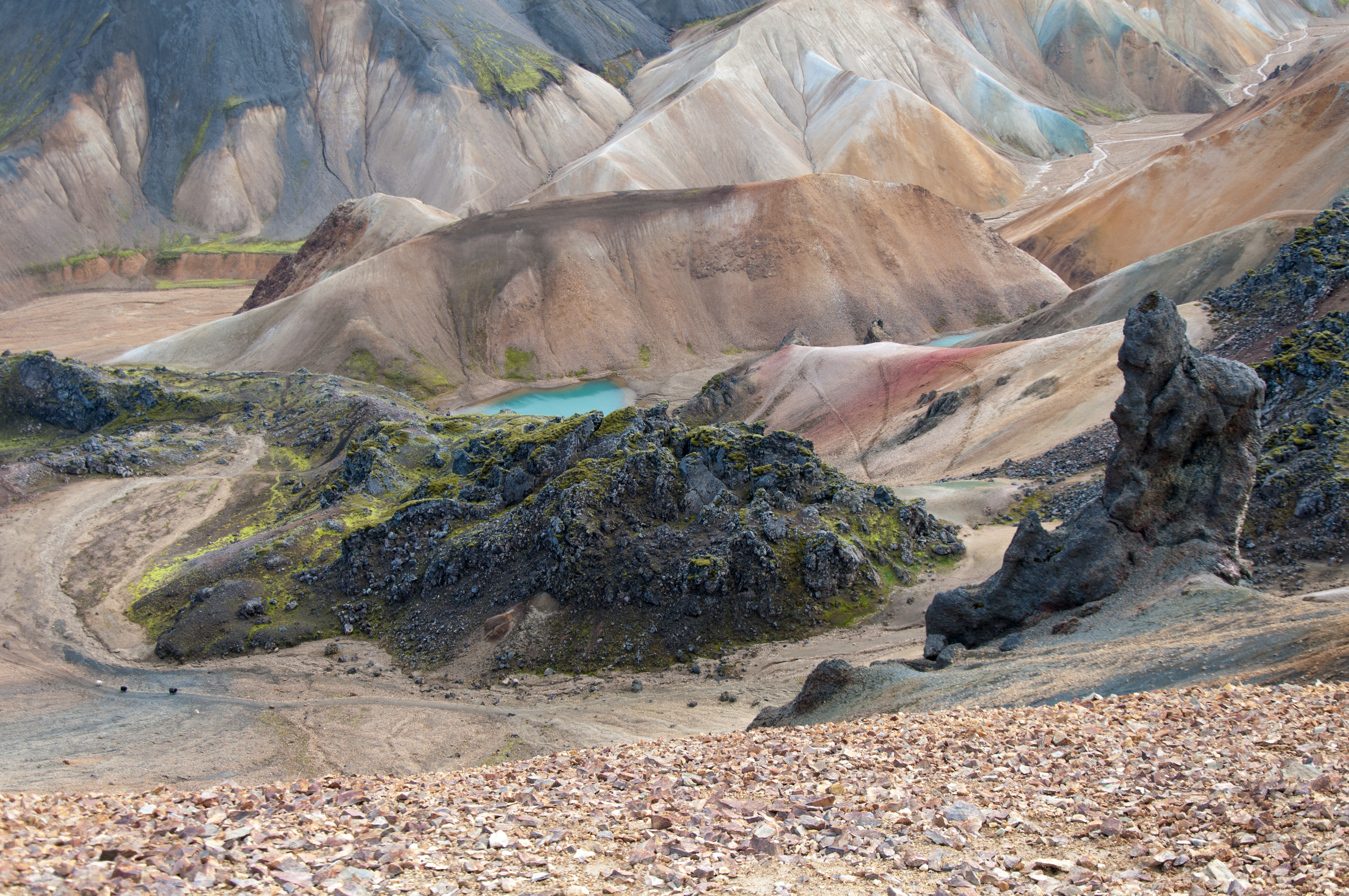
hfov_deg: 43.7
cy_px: 448
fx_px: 1684
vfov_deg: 29.8
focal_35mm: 45
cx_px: 674
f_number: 6.3
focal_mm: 30
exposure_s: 1/80
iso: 100
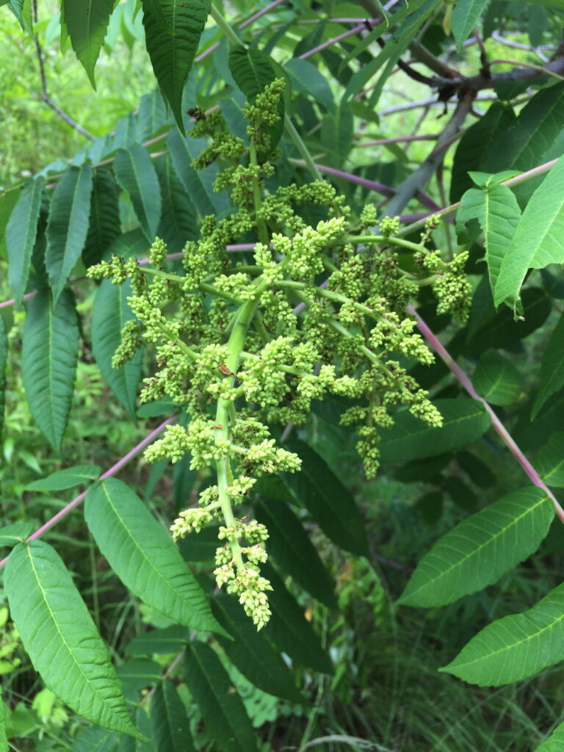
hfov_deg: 48.2
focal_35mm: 29
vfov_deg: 61.7
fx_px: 630
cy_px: 376
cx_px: 282
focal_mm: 4.15
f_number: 2.2
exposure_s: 1/120
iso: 32
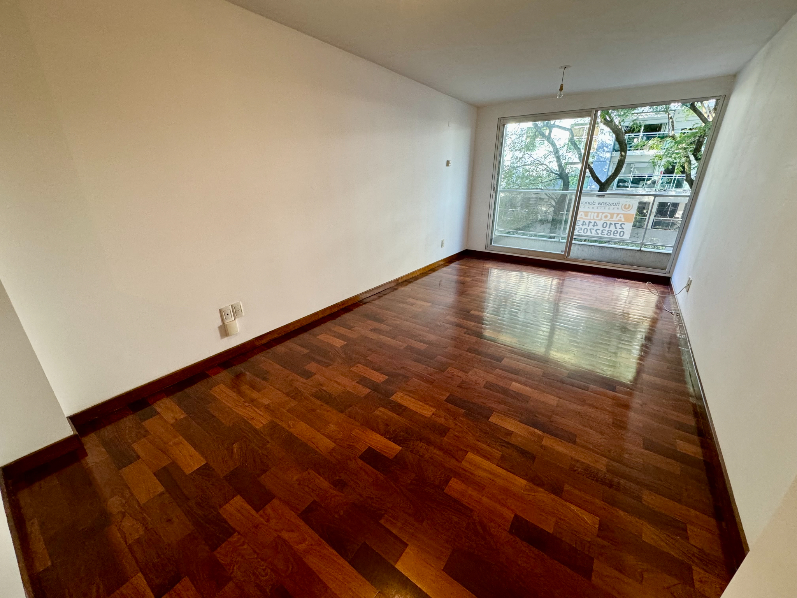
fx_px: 322
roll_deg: +0.3
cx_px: 398
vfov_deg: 85.7
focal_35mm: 14
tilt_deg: -21.1
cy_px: 299
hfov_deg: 102.1
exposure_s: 1/100
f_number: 2.2
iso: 200
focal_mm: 2.22
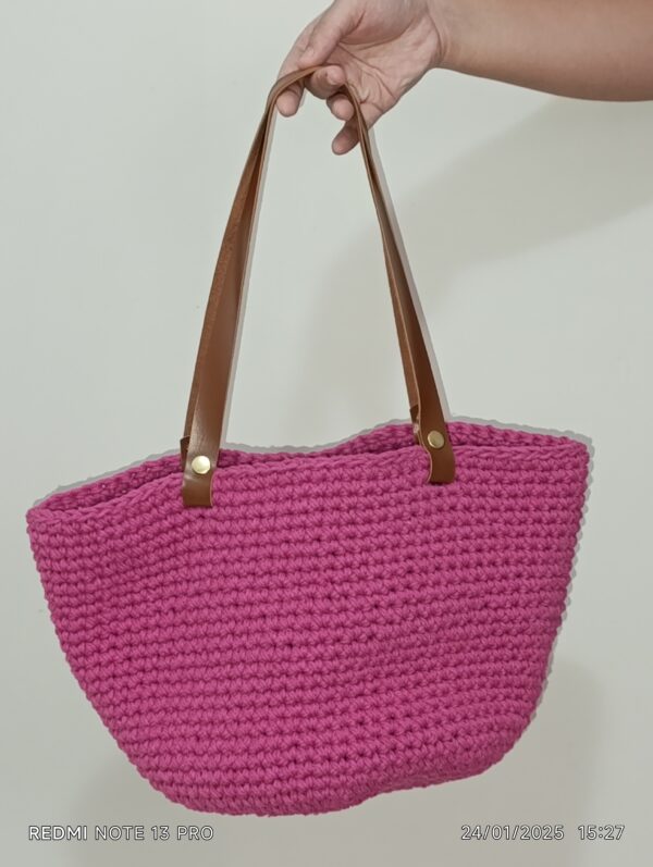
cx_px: 326
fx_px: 577
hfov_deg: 59.0
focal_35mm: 23
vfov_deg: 73.8
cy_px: 434
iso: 1250
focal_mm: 6.14
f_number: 1.6
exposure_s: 1/24
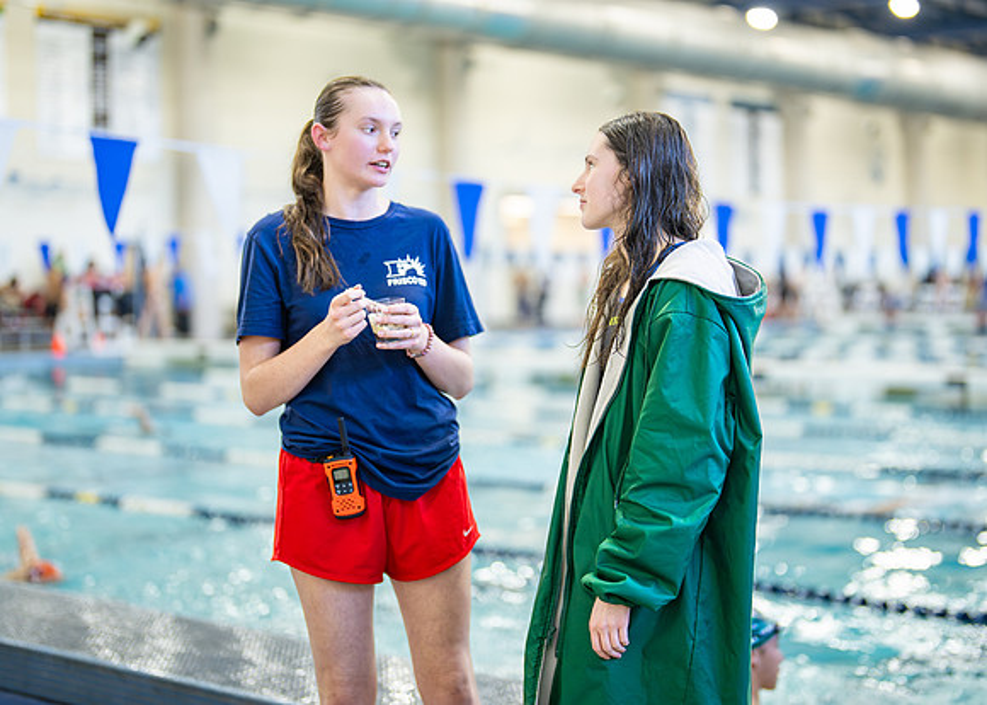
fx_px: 1763
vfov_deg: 22.6
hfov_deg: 31.3
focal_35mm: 63
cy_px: 321
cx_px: 538
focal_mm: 50
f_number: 1.2
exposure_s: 1/500
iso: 640
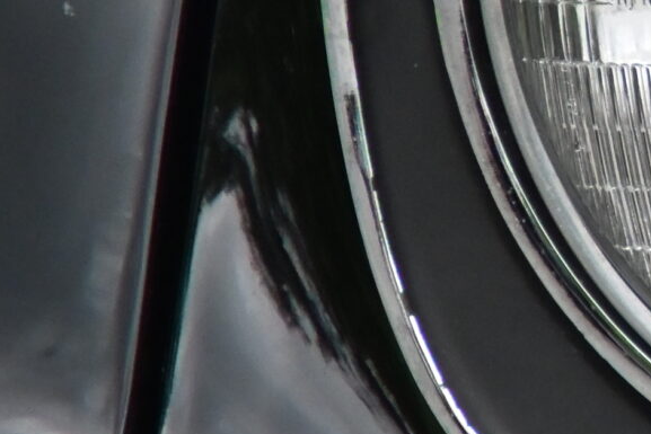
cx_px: 1172
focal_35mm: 1995
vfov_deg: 0.7
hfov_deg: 1.0
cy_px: 51
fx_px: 36083
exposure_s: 1/250
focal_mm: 300
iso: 2500
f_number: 6.3
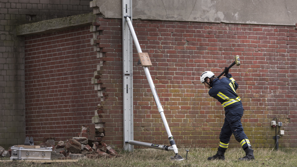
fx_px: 1410
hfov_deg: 12.0
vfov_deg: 6.8
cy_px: 81
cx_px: 148
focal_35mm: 179
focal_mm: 170
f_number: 3.5
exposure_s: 1/125
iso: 100
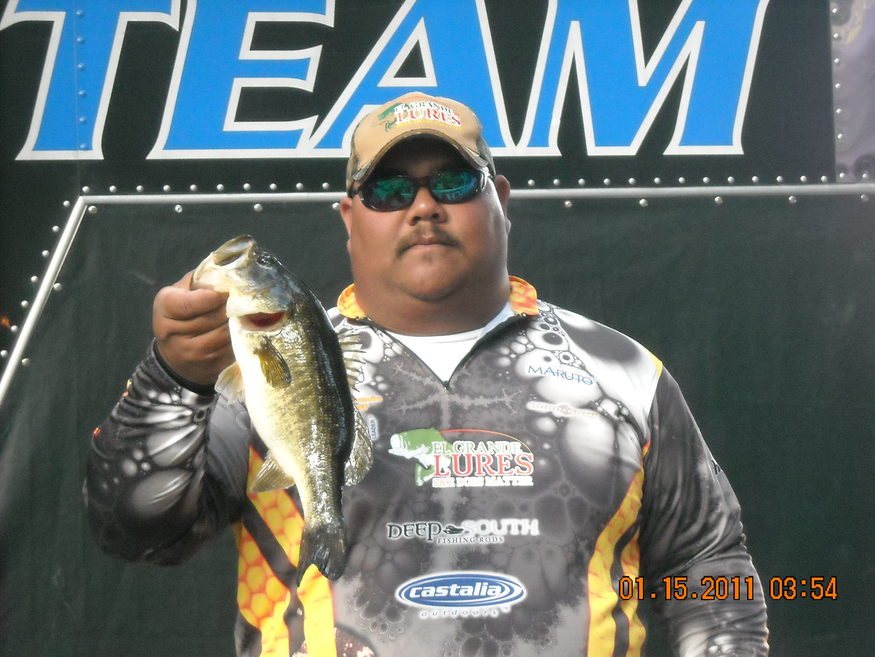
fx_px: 2654
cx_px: 438
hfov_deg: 18.7
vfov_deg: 14.1
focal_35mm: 105
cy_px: 328
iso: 800
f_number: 4.7
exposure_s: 1/176
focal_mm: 17.1
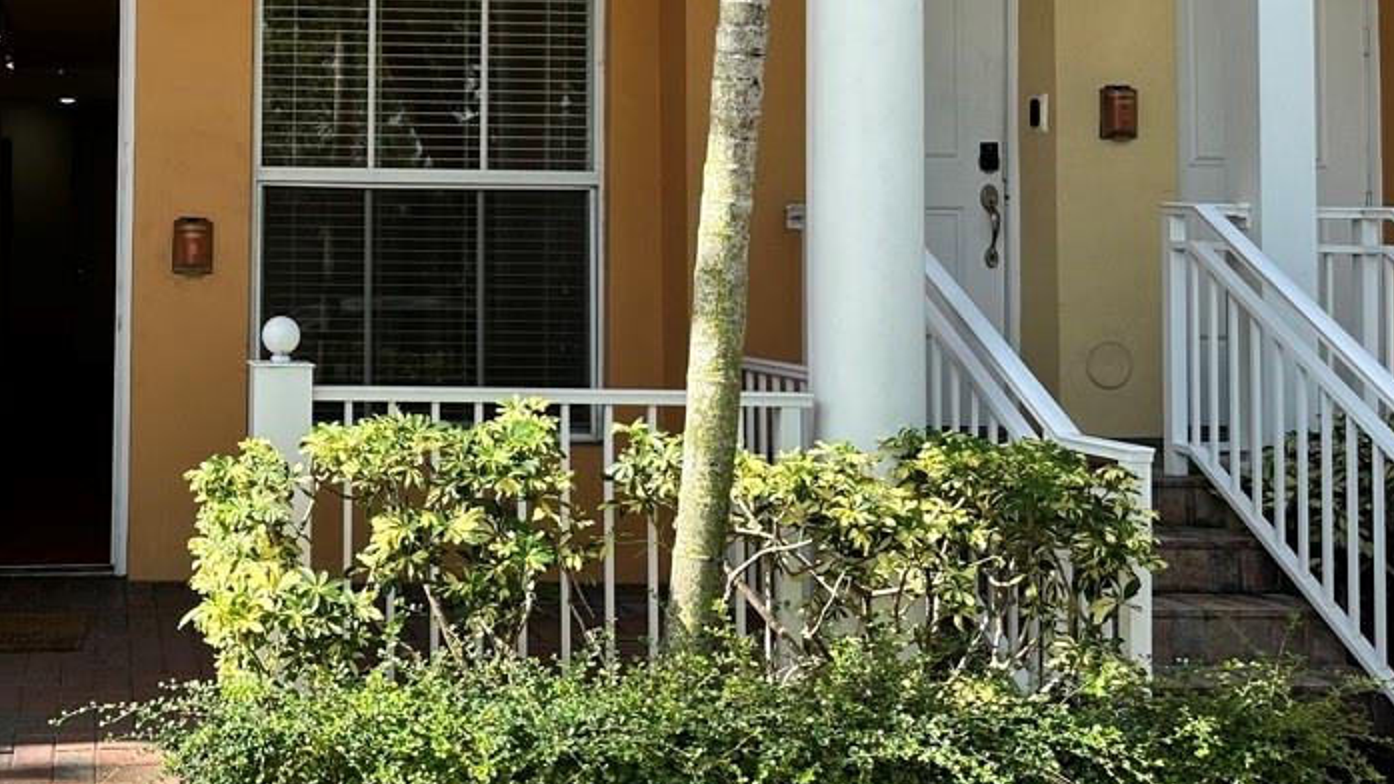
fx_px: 1774
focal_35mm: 48
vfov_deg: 24.6
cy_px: 190
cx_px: 238
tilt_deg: +2.8
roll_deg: -1.0
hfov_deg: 40.7
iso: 80
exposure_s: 1/1227
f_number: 1.78
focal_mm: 6.86
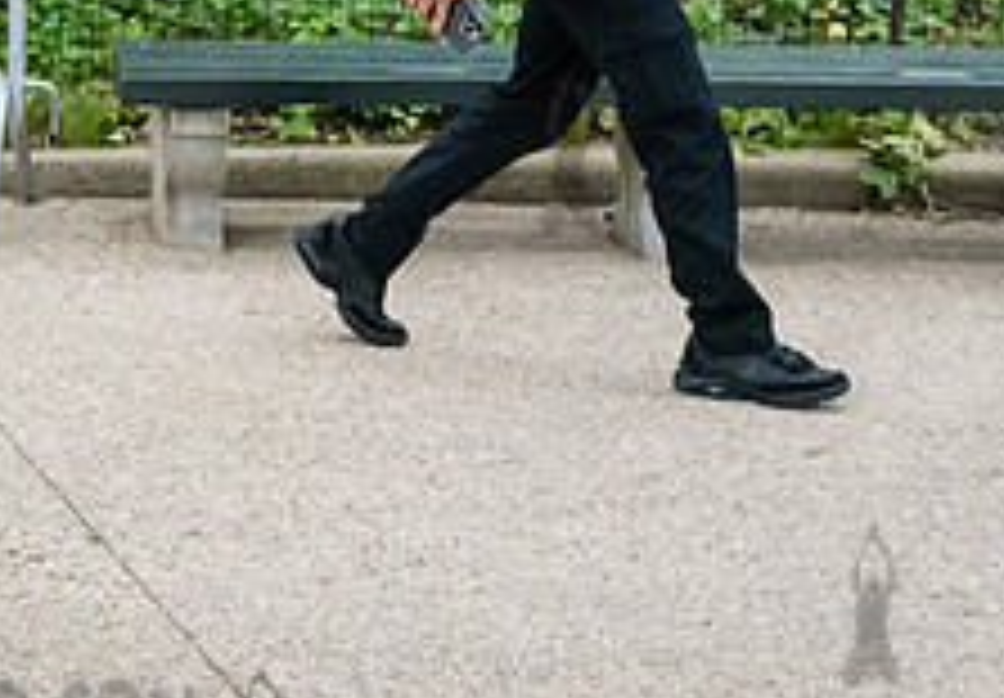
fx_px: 3278
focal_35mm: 116
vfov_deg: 11.9
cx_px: -200
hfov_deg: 16.7
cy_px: -153
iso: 4000
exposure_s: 1/800
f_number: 3.5
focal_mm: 38
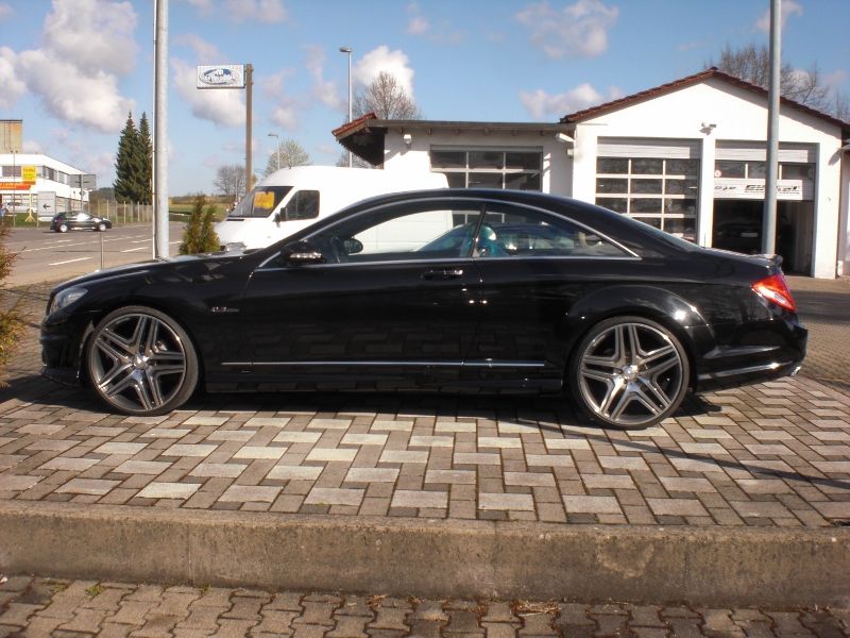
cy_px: 319
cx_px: 425
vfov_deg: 37.7
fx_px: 933
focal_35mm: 38
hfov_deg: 49.0
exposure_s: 1/320
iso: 64
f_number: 5.6
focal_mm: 6.3
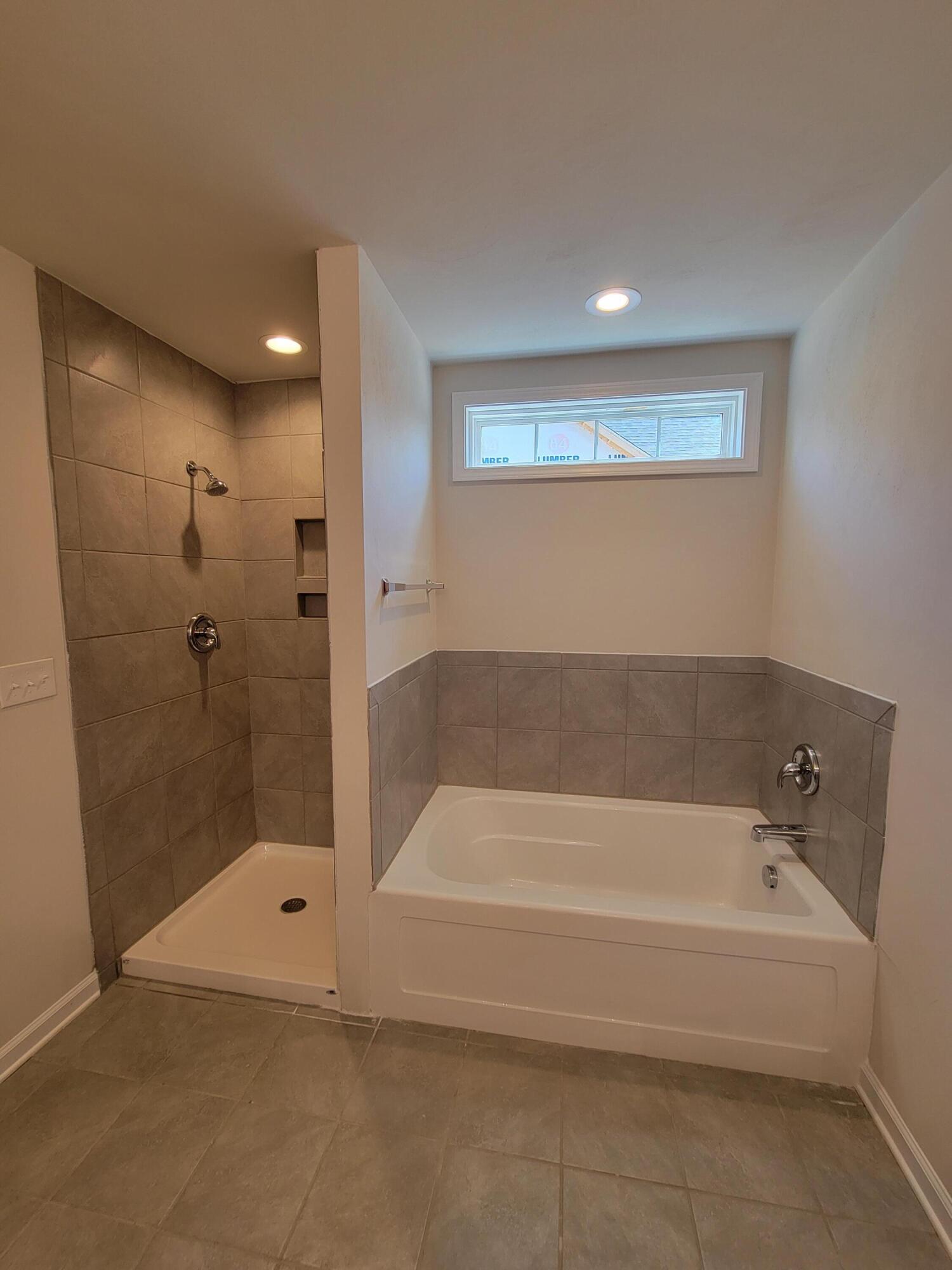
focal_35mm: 13
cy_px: 635
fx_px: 477
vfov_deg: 106.2
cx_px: 476
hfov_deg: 89.9
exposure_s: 1/60
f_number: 2.2
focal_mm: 2.2
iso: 64
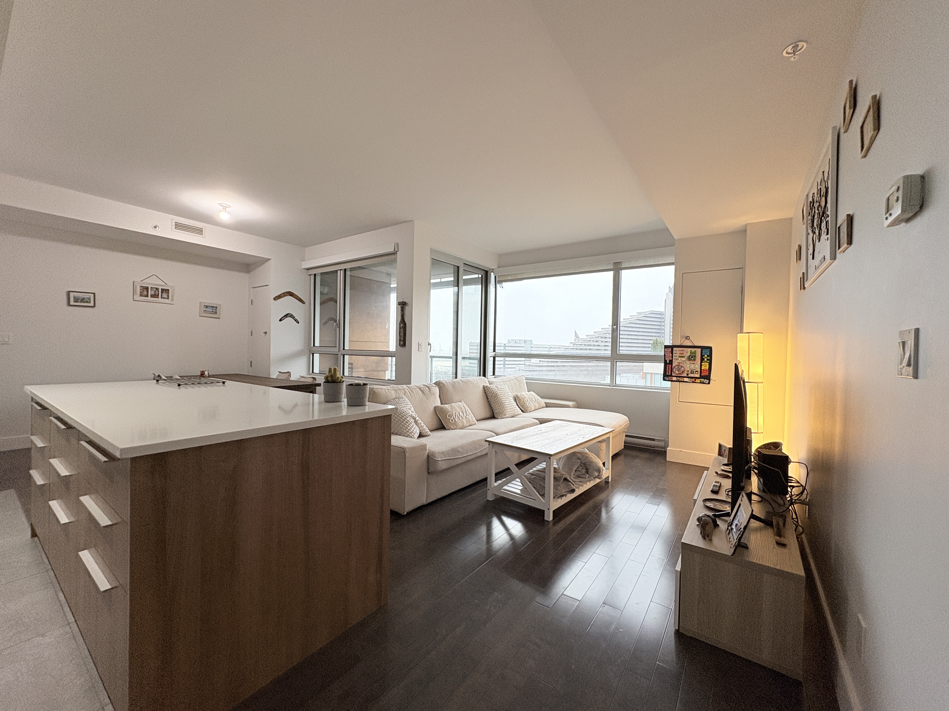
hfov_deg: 102.1
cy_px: 356
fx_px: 384
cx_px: 474
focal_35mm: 14
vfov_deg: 85.7
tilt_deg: -0.7
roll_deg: -0.7
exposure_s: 1/120
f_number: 2.2
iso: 80
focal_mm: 2.22
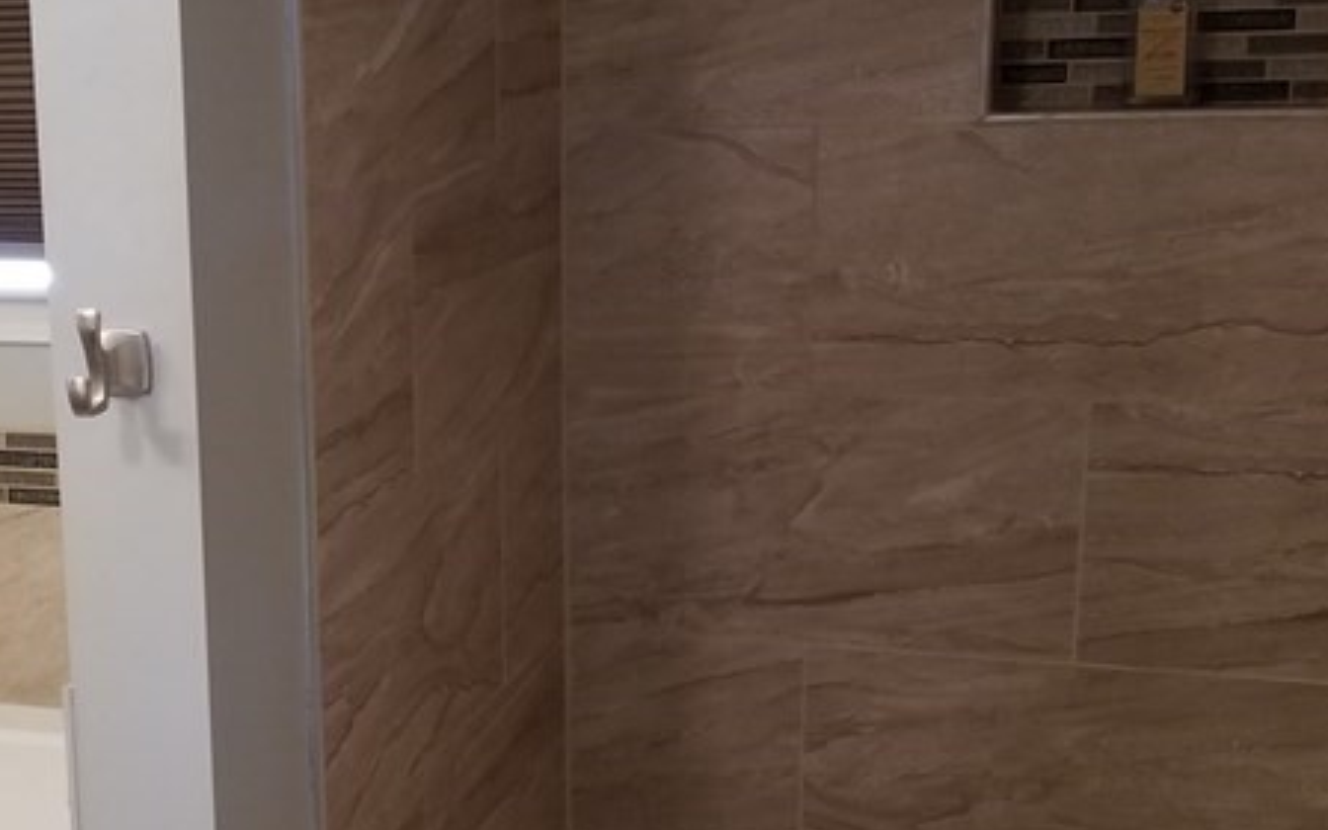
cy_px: 611
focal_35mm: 63
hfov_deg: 31.4
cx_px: 210
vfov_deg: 20.5
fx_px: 2280
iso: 250
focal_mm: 4.3
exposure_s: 1/30
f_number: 1.7
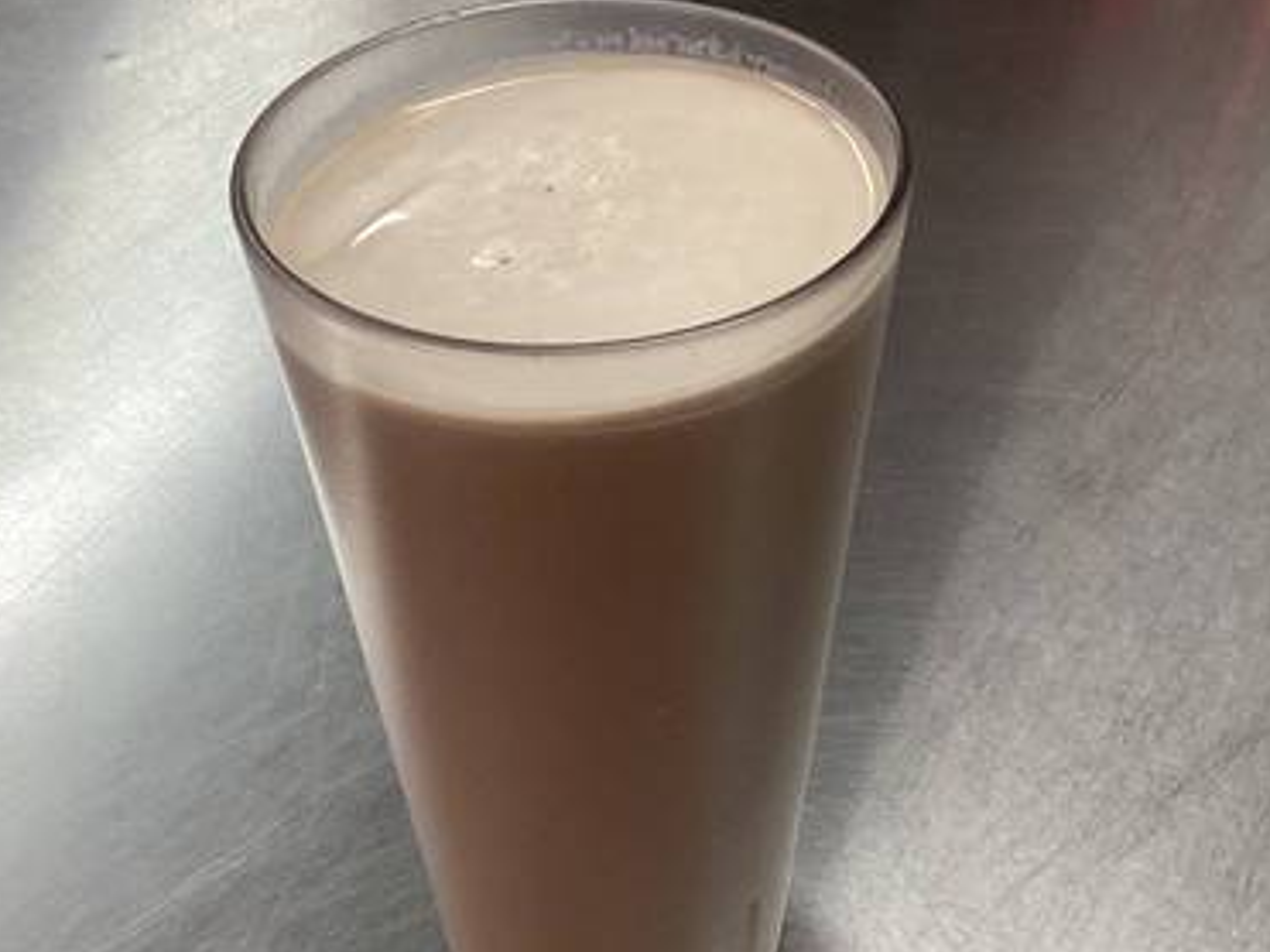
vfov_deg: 29.5
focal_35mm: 49
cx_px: 592
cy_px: 616
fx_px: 1797
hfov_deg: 38.9
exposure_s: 1/120
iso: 80
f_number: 2.4
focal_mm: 3.3
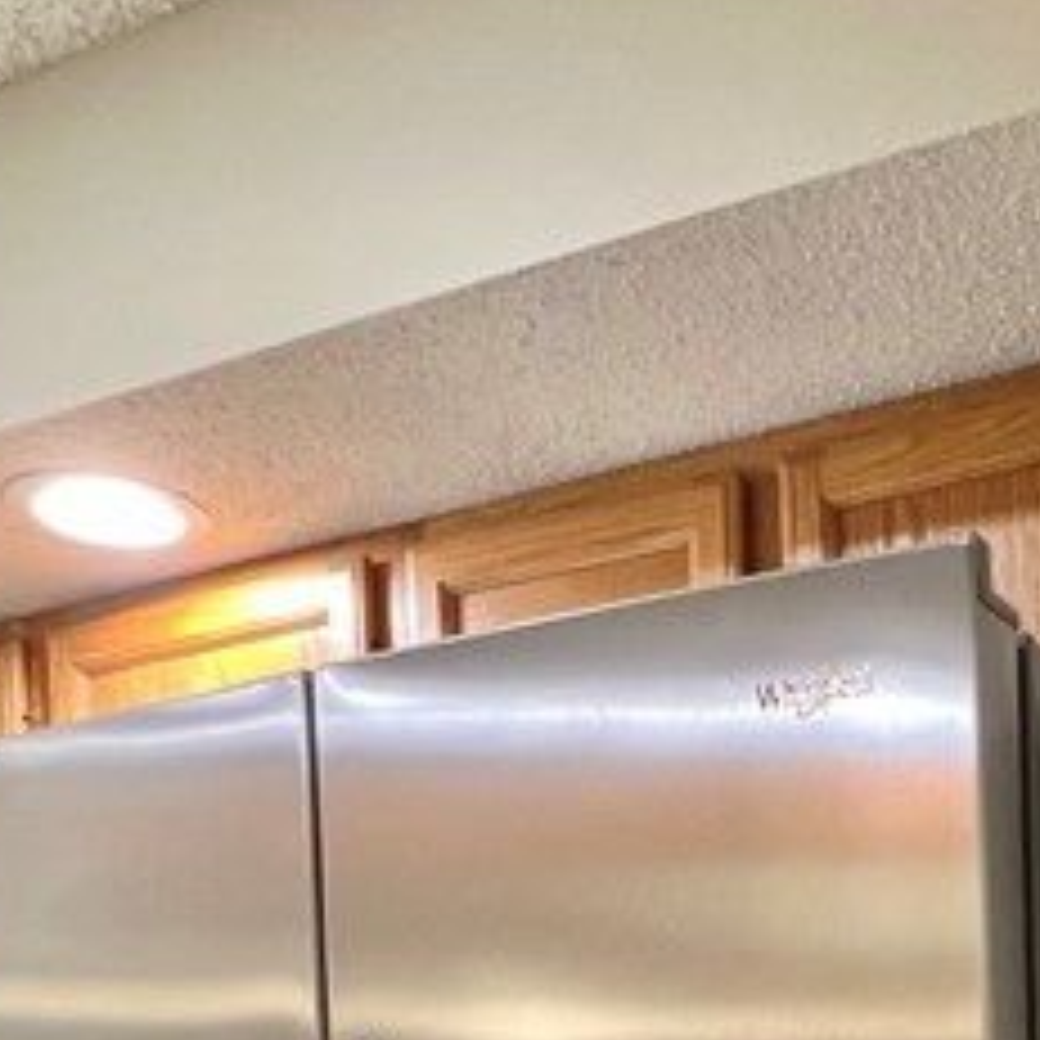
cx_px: 1085
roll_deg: +1.6
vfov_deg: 27.4
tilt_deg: -4.5
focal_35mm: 51
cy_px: 1382
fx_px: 1734
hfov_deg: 30.6
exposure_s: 1/60
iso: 200
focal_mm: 1.57
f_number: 1.8
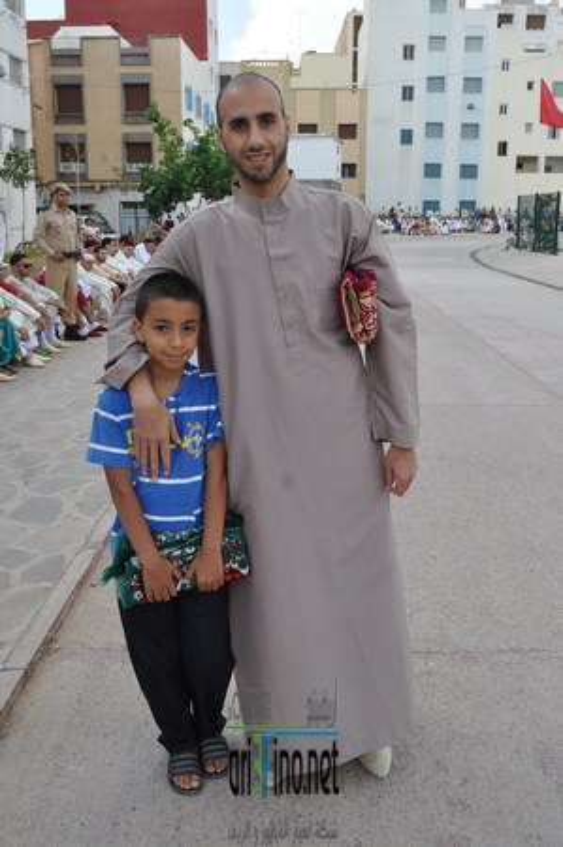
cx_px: 282
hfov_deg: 36.8
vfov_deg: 53.2
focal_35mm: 36
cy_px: 424
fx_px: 846
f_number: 8
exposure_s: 1/250
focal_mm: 24
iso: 200
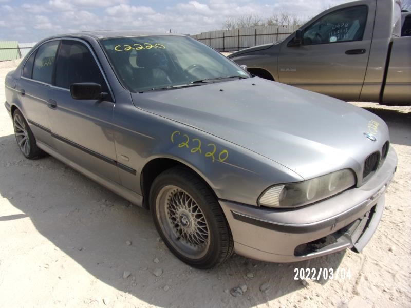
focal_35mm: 24
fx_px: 285
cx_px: 206
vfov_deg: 56.8
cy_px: 154
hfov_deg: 71.6
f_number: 10.8
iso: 80
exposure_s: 1/160
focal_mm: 4.3
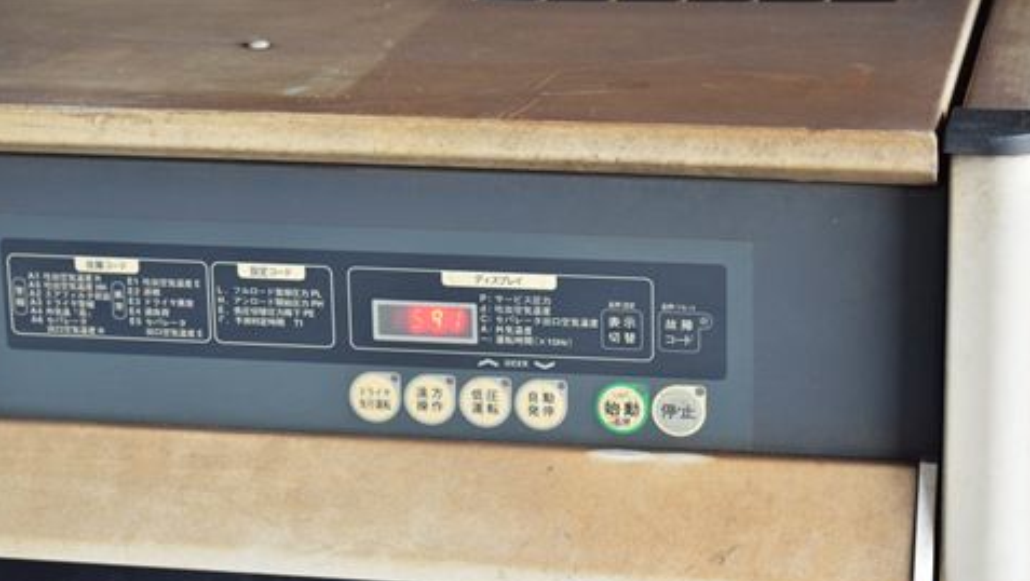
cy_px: 352
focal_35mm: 91
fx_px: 2475
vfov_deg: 13.4
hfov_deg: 23.5
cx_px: 516
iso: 1250
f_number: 6.3
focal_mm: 55
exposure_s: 1/320
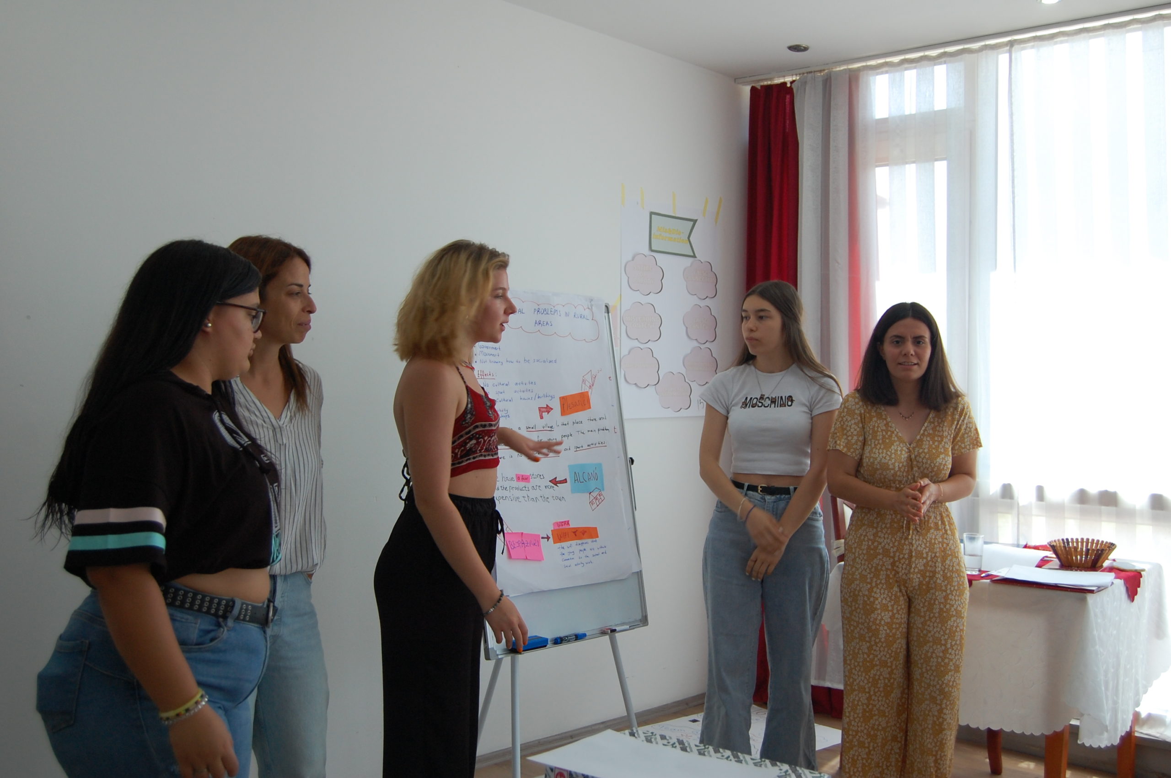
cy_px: 389
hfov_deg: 49.6
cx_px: 586
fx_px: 1267
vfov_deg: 34.1
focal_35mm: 39
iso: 400
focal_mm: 26
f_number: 5
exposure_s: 1/100
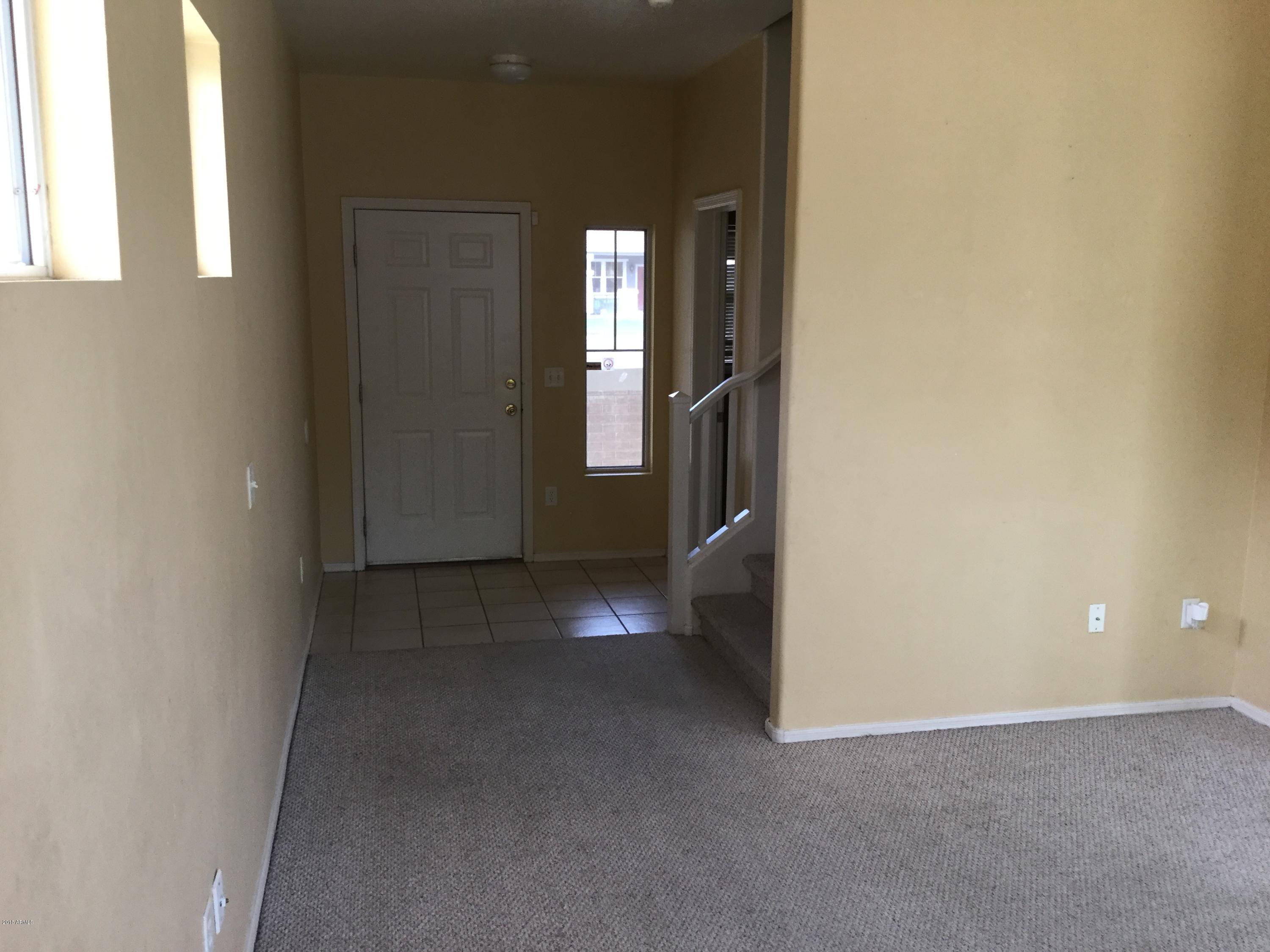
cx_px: 635
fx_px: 1137
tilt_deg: -9.3
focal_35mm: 31
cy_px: 476
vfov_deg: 45.4
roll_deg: -1.0
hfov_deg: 58.4
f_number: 2.4
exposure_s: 1/30
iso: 80
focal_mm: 3.3
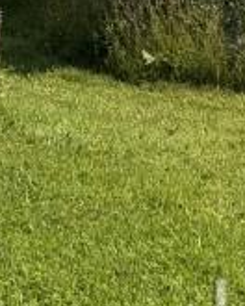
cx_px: -223
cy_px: -306
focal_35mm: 145
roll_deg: -0.3
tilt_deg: +8.9
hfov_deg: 10.0
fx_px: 1314
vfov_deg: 11.9
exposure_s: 1/4405
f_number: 1.78
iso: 80
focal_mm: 6.76
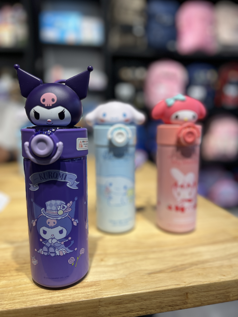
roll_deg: +1.4
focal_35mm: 26
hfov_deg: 53.1
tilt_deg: -9.2
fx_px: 238
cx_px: 119
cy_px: 158
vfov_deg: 67.3
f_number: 1.5
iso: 40
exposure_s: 1/246
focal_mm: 5.7
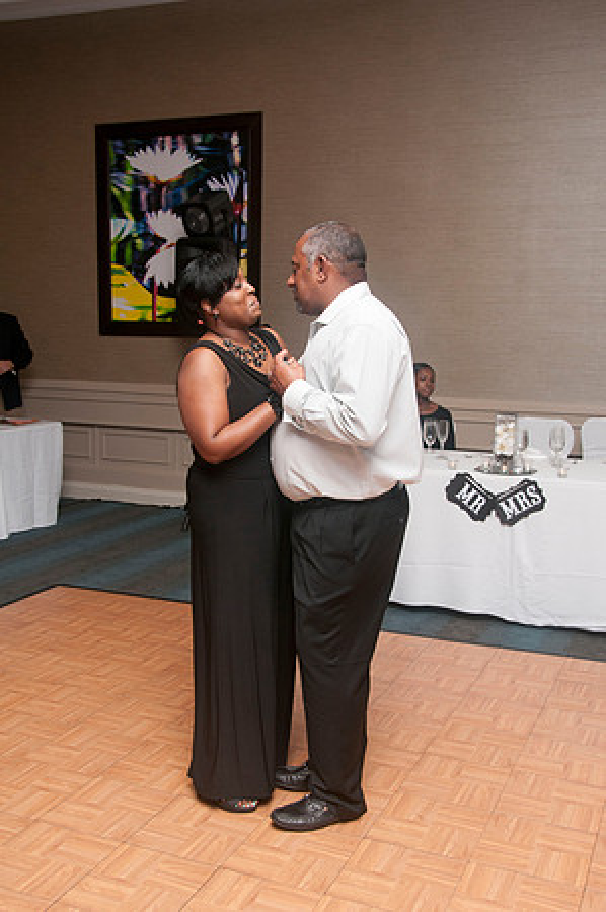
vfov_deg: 49.6
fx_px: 987
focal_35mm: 39
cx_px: 303
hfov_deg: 34.1
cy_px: 456
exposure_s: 1/125
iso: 400
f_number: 5.6
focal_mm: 26
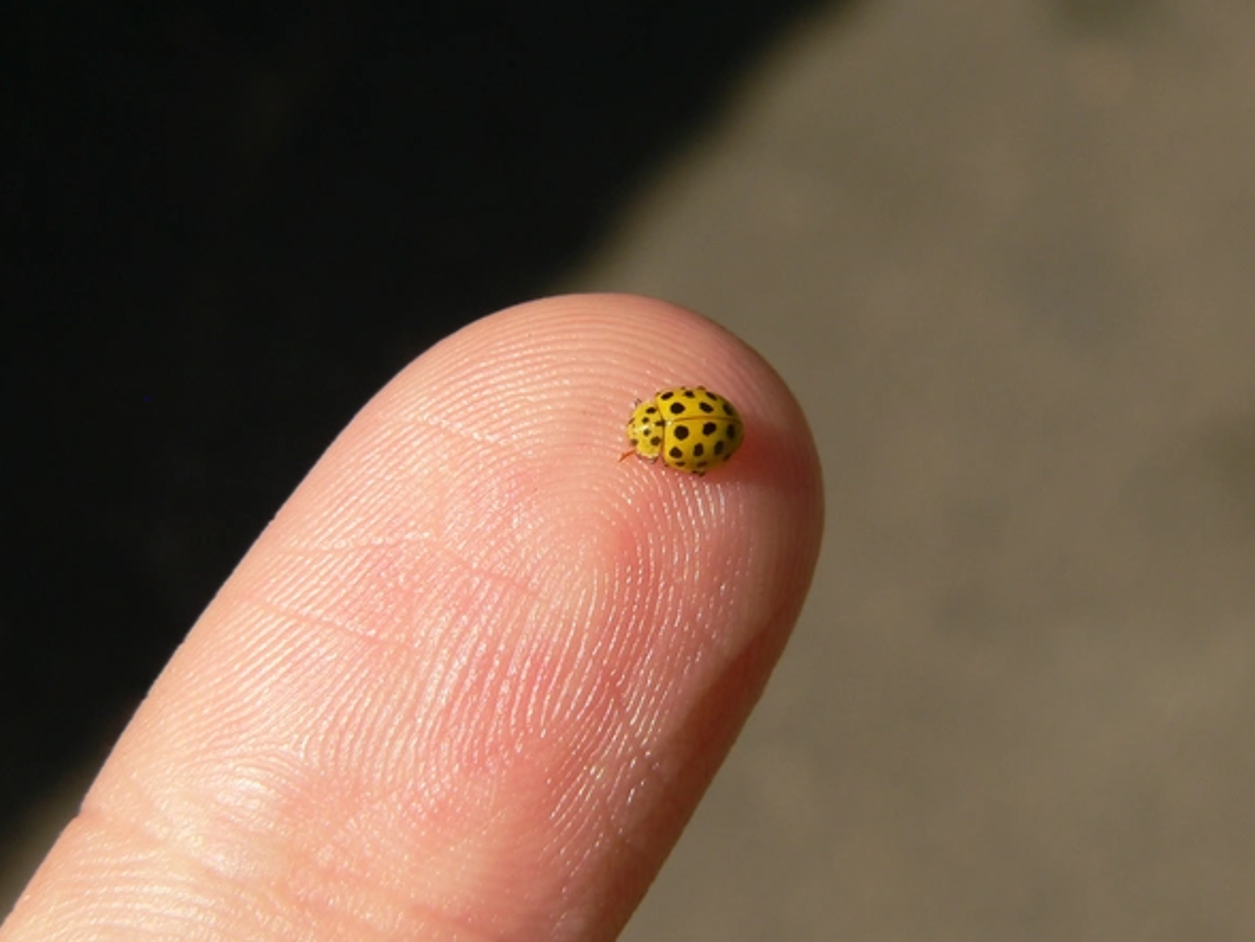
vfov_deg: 16.8
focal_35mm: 88
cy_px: 469
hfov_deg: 22.2
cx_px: 609
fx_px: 3191
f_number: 5.6
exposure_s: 1/640
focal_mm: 13.4
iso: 100
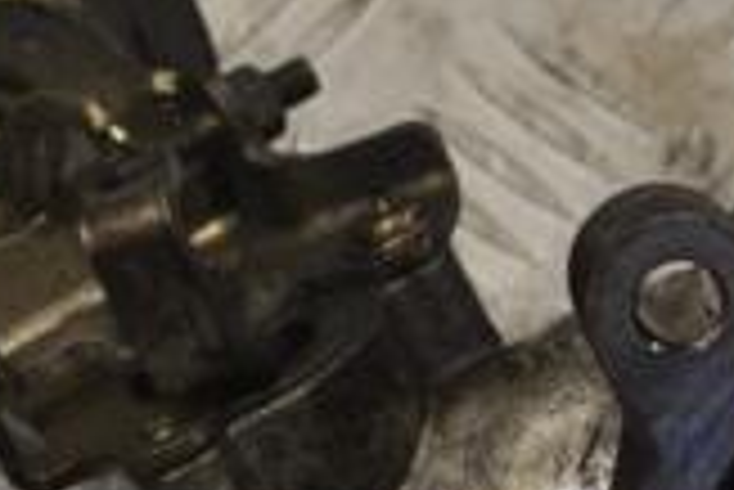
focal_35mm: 243
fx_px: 4959
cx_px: 495
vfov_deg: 5.7
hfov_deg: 8.5
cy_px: 306
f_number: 5.6
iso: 400
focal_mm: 44
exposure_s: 1/125
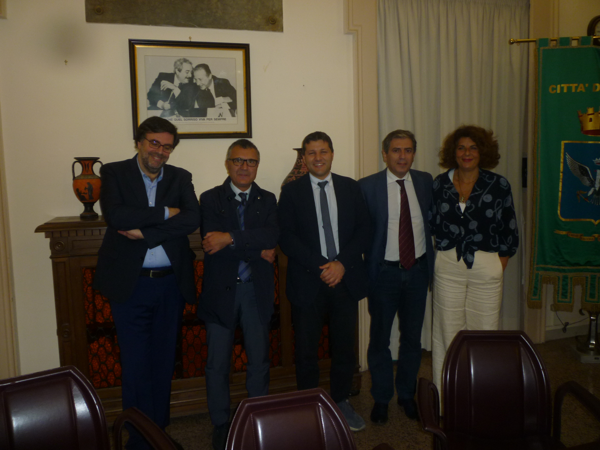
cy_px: 225
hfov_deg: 61.7
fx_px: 503
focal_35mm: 29
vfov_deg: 48.2
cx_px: 300
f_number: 3.3
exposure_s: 1/30
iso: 125
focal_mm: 5.2
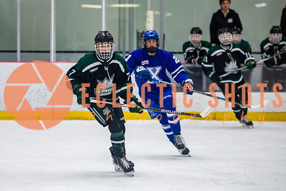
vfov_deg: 7.3
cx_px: 110
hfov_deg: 11.0
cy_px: 91
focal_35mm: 187
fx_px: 1487
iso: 2000
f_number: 3.2
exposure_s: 1/640
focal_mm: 140
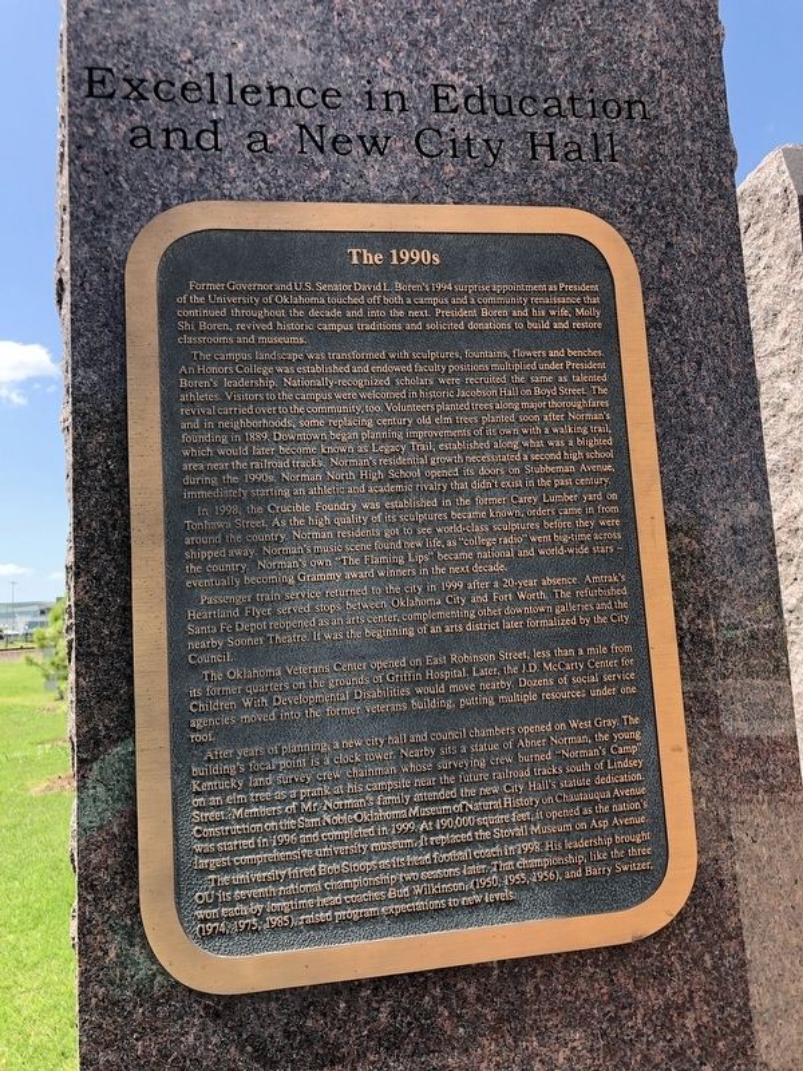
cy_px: 536
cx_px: 402
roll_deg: +4.0
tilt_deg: +3.6
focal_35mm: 28
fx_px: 866
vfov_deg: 63.4
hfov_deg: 49.7
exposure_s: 1/389
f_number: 1.8
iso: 20
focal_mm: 4
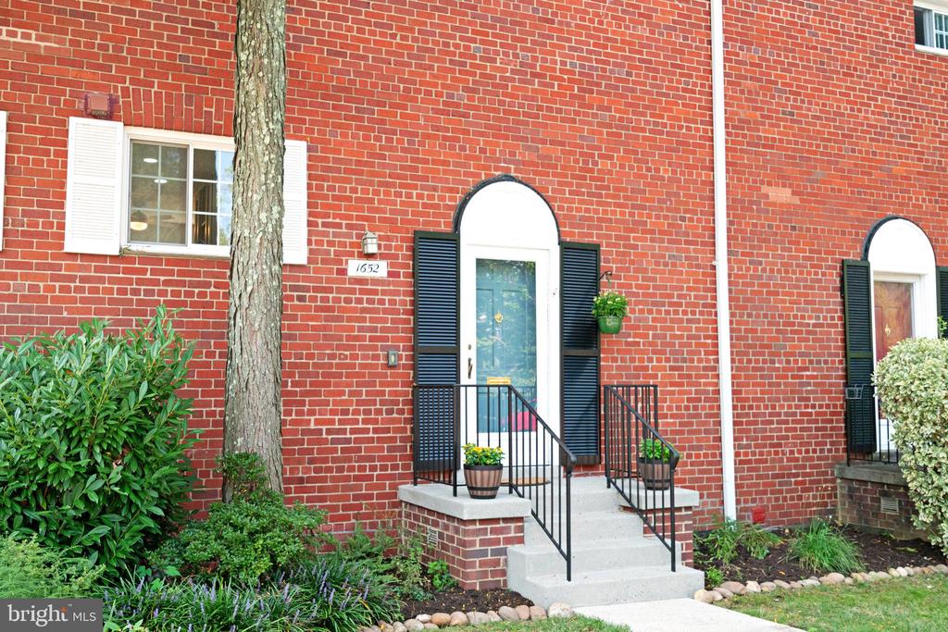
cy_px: 316
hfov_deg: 54.4
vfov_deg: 37.9
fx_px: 922
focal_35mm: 35
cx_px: 474
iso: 1250
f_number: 8
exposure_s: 1/400
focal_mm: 35
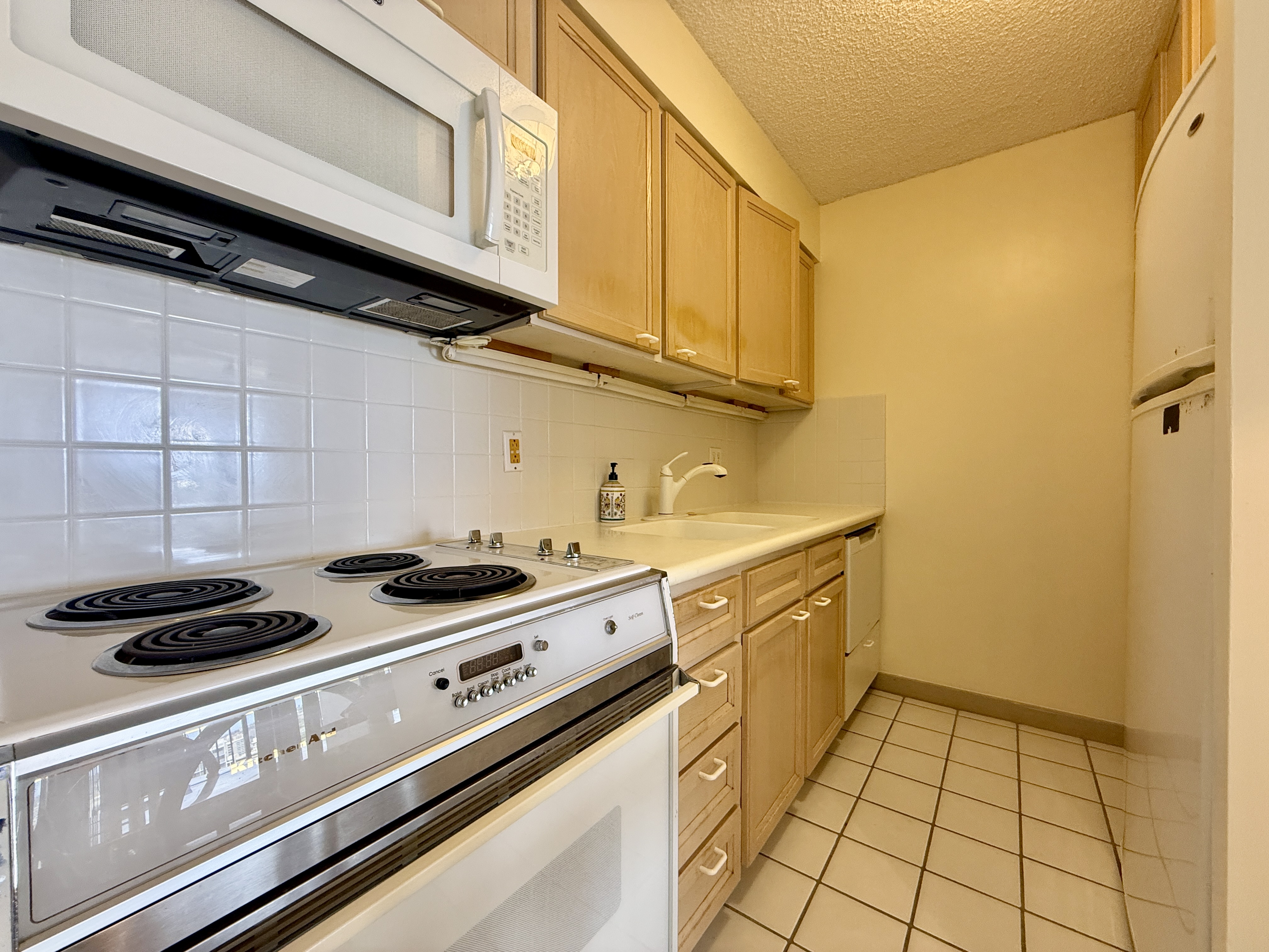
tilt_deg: -0.3
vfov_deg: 85.7
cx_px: 634
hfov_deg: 102.1
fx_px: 513
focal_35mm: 14
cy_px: 476
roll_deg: -0.7
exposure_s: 1/60
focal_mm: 2.22
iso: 200
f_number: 2.2
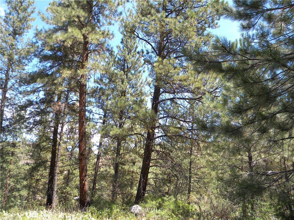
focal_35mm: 28
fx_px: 238
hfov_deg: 63.4
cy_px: 110
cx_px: 147
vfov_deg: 49.7
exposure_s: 1/225
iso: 80
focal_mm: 5
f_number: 3.5
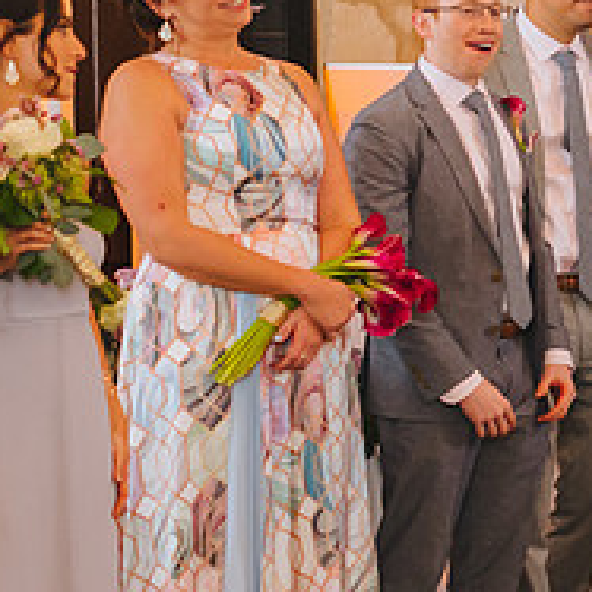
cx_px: 1224
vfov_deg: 12.3
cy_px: 336
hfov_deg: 11.1
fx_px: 2748
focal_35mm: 142
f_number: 2
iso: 1250
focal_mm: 35
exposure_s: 1/200
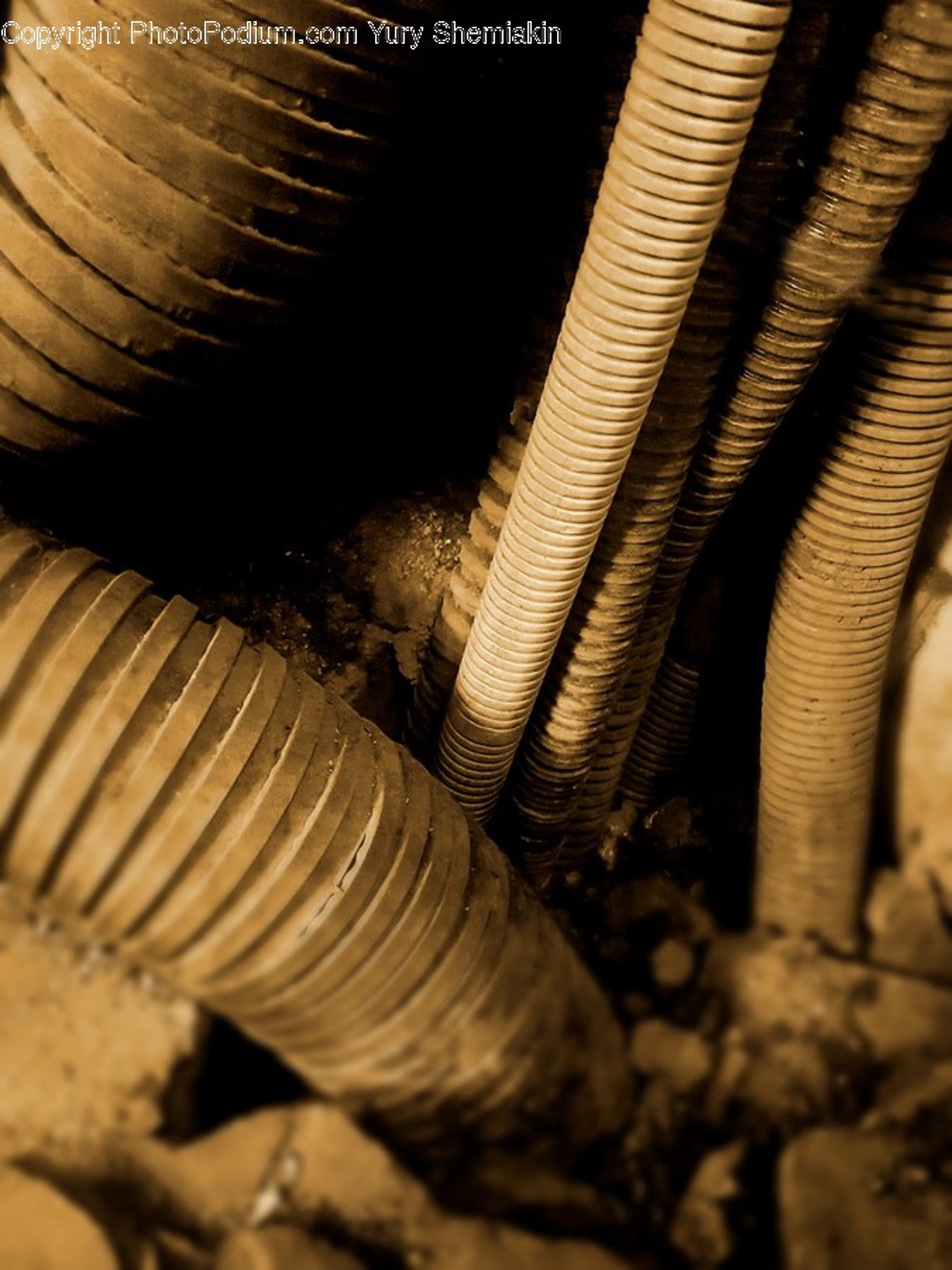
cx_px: 476
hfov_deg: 53.1
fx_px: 953
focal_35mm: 26
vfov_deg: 67.3
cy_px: 635
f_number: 1.7
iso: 400
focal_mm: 4.2
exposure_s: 1/10
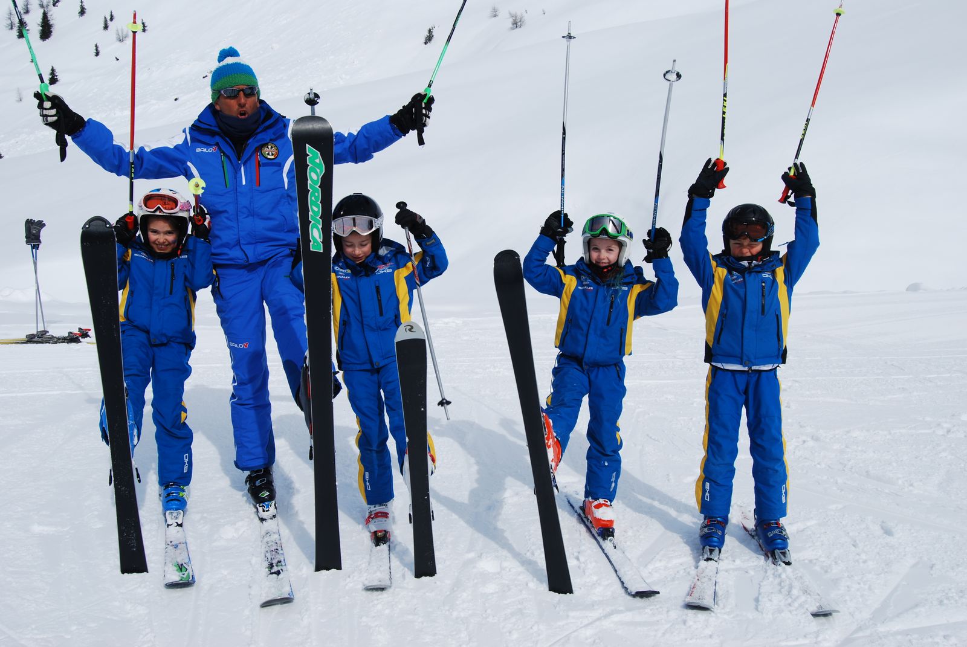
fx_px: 887
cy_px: 324
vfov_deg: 40.1
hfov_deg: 57.2
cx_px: 484
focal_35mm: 33
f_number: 9
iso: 100
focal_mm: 22
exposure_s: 1/320
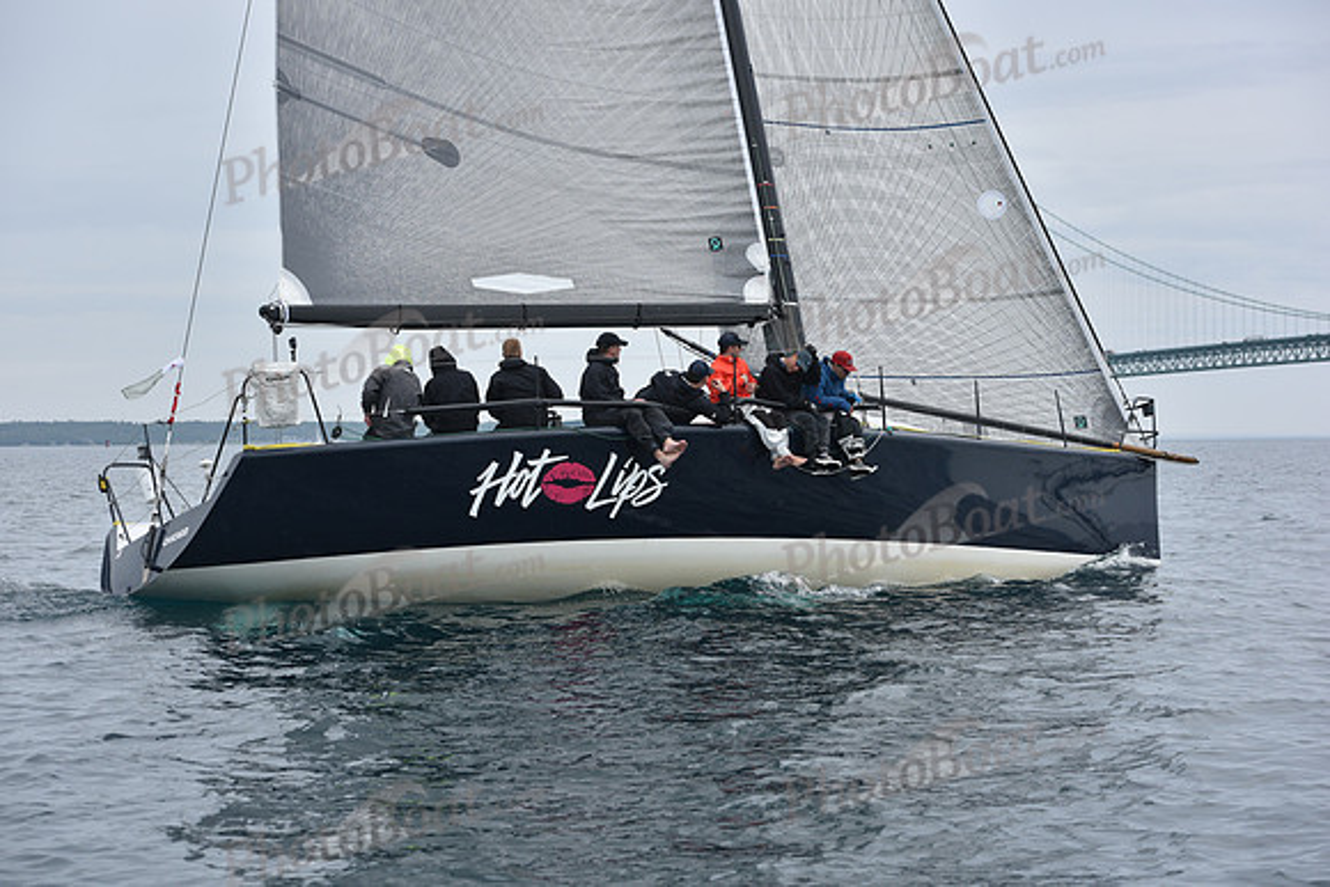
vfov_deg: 19.5
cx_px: 665
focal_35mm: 70
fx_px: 2587
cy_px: 444
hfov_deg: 28.8
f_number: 5.6
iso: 250
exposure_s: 1/800
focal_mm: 70
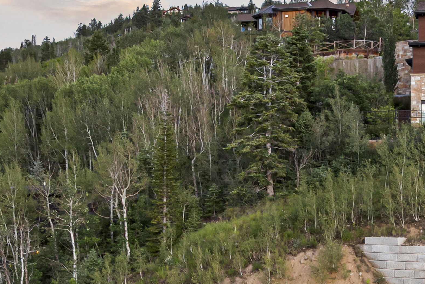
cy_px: 483
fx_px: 992
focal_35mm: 84
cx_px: 375
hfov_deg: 23.6
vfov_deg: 14.6
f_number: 2.8
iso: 120
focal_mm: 12.29
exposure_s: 1/15
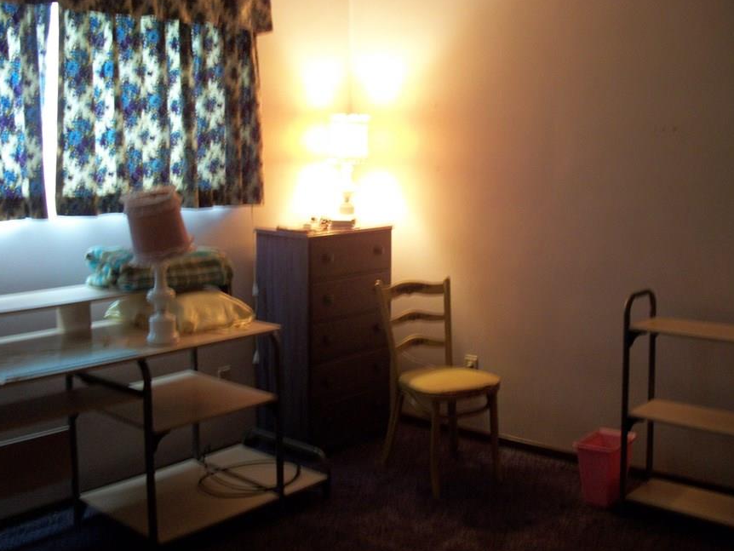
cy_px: 254
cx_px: 361
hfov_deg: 49.0
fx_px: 806
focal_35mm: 38
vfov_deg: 37.7
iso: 160
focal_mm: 5.7
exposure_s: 1/8
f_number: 2.9
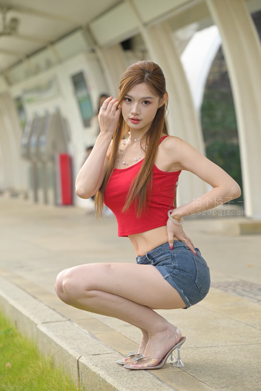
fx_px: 1359
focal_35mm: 125
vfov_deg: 16.4
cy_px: 196
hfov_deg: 11.0
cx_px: 130
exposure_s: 1/320
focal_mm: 125
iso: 500
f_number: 4.5
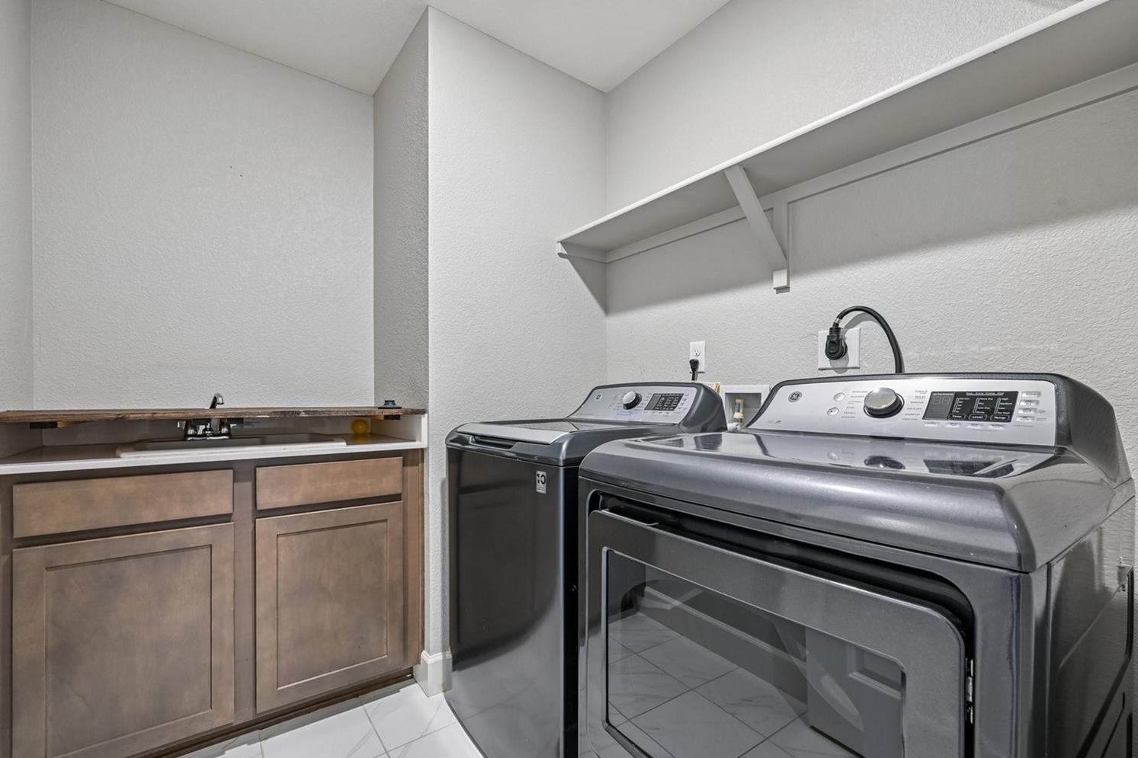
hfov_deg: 100.4
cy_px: 388
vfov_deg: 77.3
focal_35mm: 15
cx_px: 550
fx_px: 474
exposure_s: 1/2.5
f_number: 10
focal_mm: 14
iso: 400
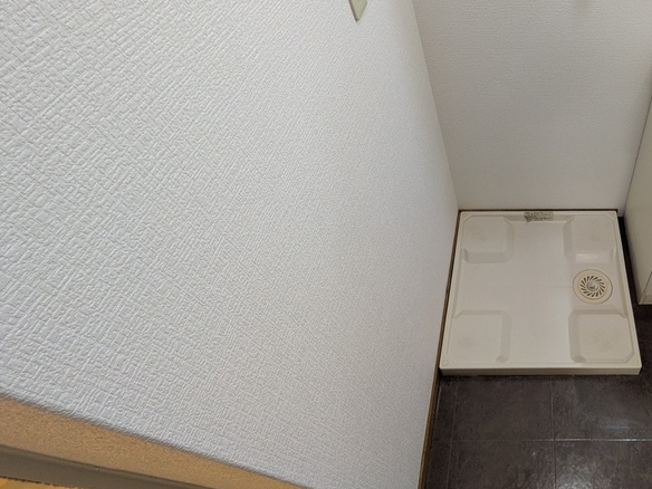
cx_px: 533
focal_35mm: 23
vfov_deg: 58.6
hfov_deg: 66.3
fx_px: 433
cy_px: 205
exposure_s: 1/24
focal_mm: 1.83
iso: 104
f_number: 2.2
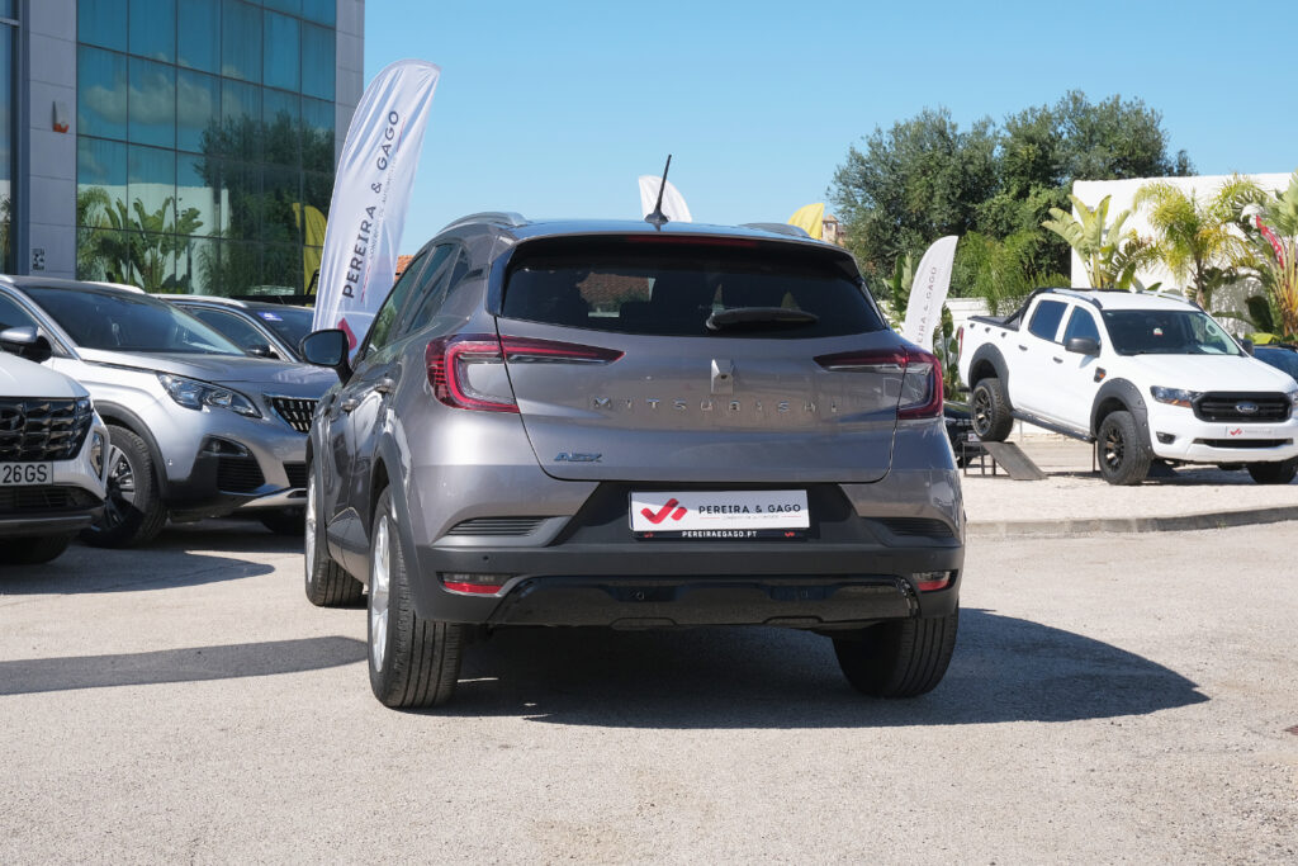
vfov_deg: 26.5
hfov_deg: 38.9
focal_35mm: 51
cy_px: 433
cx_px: 649
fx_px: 1839
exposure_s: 1/320
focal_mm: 34.3
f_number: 9
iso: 160
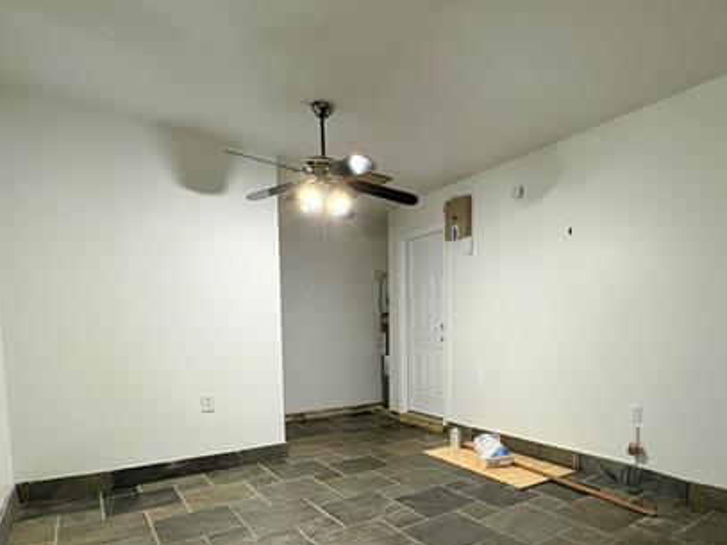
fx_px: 462
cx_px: 457
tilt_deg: -4.8
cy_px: 370
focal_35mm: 22
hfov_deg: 75.0
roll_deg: +0.9
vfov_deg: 59.4
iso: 320
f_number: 2.2
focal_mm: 2.22
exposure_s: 1/60
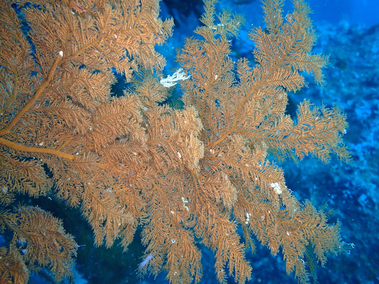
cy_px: 142
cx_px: 190
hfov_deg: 63.4
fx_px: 307
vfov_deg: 49.7
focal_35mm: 28
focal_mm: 5.05
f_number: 2.2
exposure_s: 1/160
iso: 200
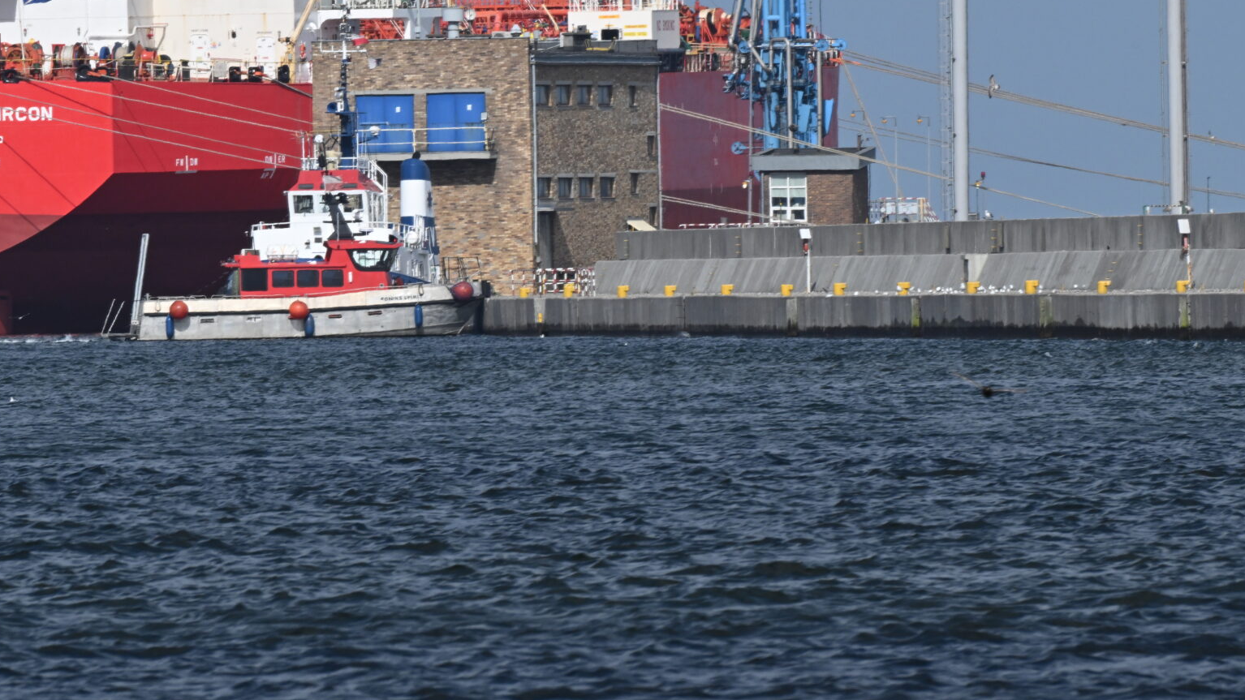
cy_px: 58
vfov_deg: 1.2
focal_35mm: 1049
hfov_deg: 2.1
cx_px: 546
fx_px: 34631
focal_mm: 600
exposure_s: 1/640
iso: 640
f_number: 18
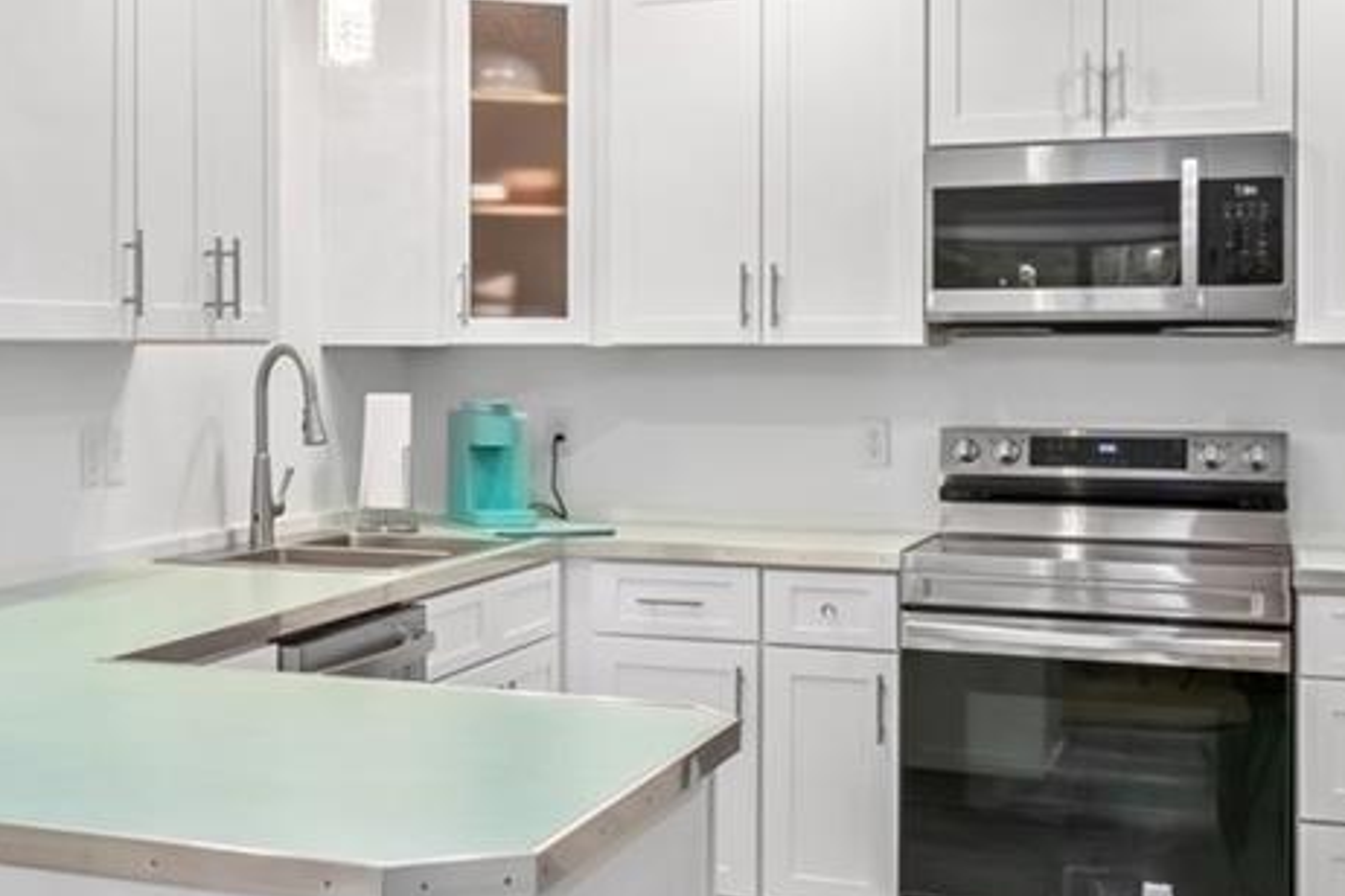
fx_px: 1943
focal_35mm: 52
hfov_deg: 36.6
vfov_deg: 26.0
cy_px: 384
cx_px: 224
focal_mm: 10
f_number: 9
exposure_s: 1/8
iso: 250
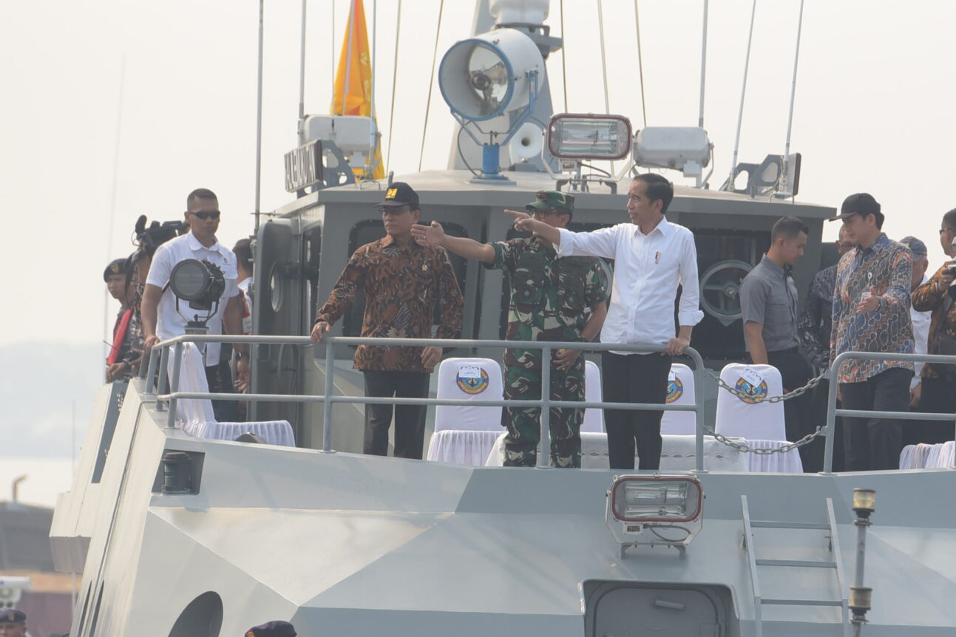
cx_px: 526
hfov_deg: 5.2
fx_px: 10515
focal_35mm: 396
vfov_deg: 3.5
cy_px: 493
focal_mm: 200
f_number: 5
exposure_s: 1/4000
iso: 800
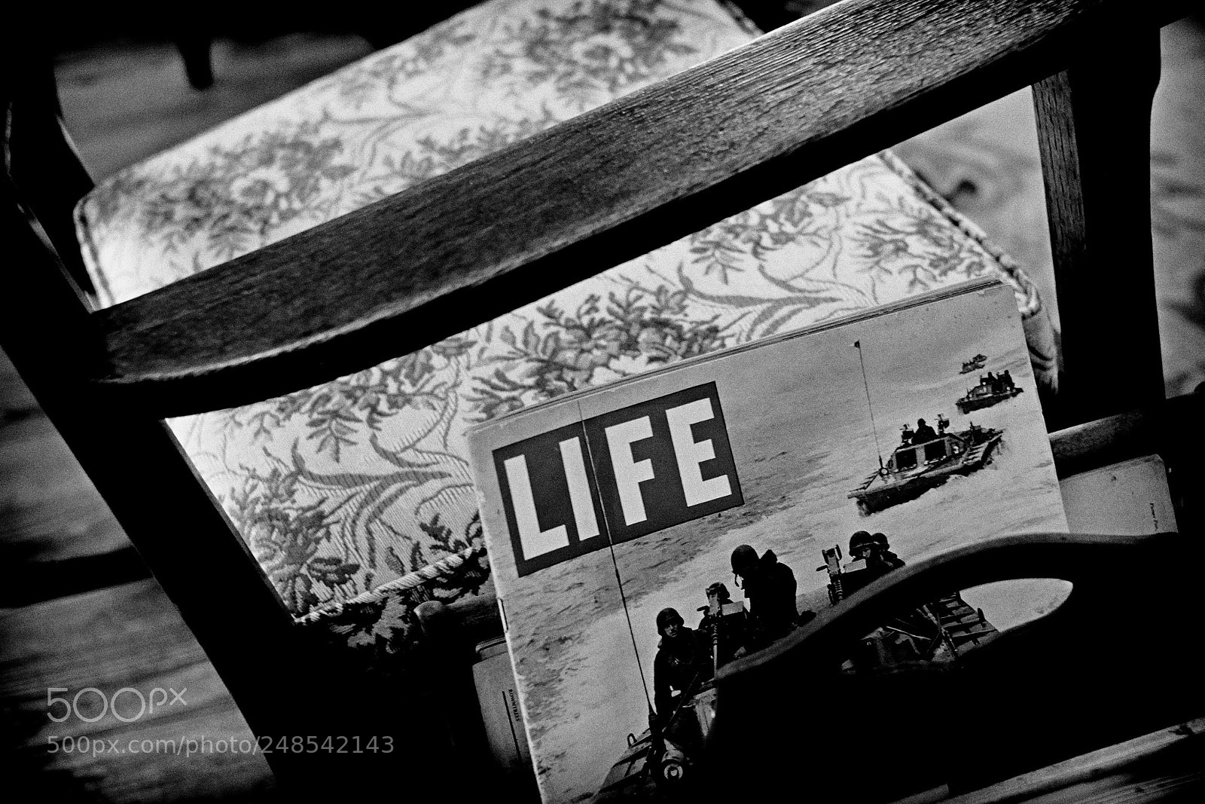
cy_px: 402
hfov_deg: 37.5
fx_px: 1774
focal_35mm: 53
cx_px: 602
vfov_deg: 25.5
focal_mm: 35
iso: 640
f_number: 2.5
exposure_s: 1/60
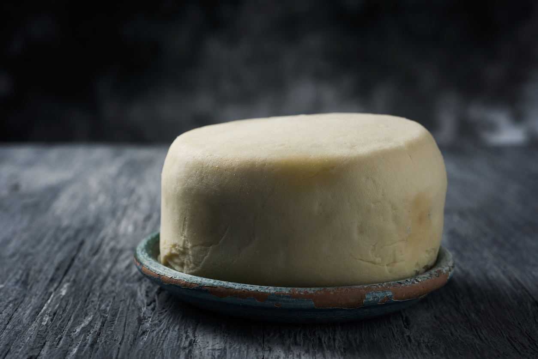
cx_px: 269
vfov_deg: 22.6
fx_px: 897
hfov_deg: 33.4
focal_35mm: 60
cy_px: 180
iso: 64
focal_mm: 60
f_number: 10
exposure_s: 1/160
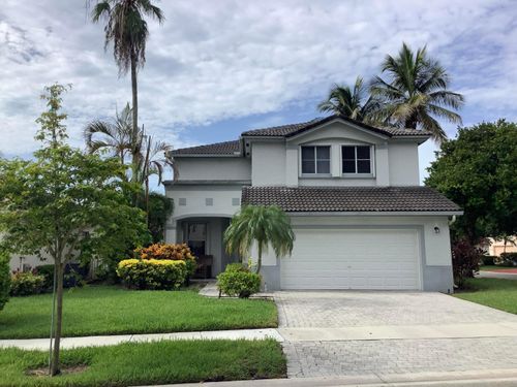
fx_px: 463
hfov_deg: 58.4
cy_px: 194
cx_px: 258
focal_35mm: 31
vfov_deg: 45.4
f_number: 2.4
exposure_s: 1/1733
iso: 25
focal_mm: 3.3
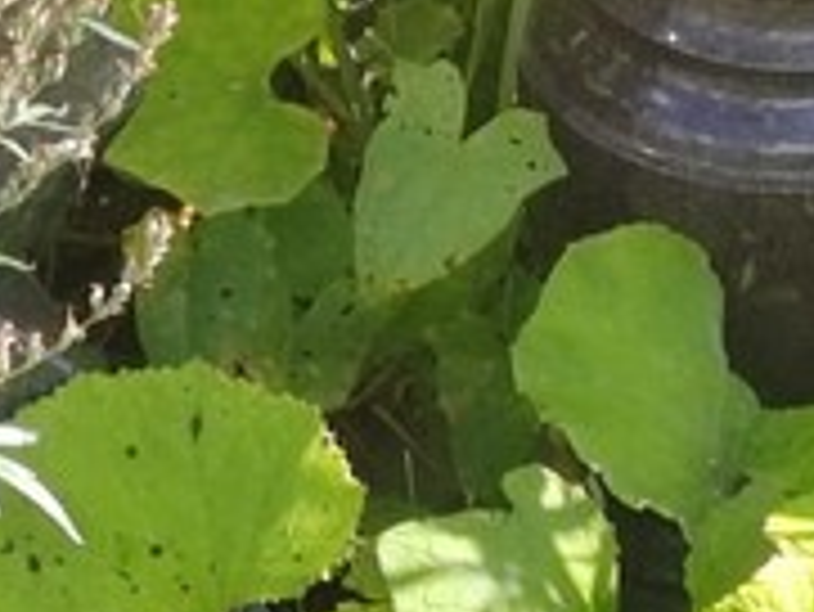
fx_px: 6659
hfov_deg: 6.8
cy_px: -459
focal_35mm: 283
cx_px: -612
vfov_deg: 5.2
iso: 100
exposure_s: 1/340
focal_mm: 5.52
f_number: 1.9
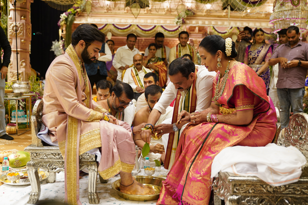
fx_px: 317
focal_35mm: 37
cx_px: 154
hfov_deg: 51.9
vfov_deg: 36.0
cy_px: 102
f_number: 2.8
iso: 1000
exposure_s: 1/100
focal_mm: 37
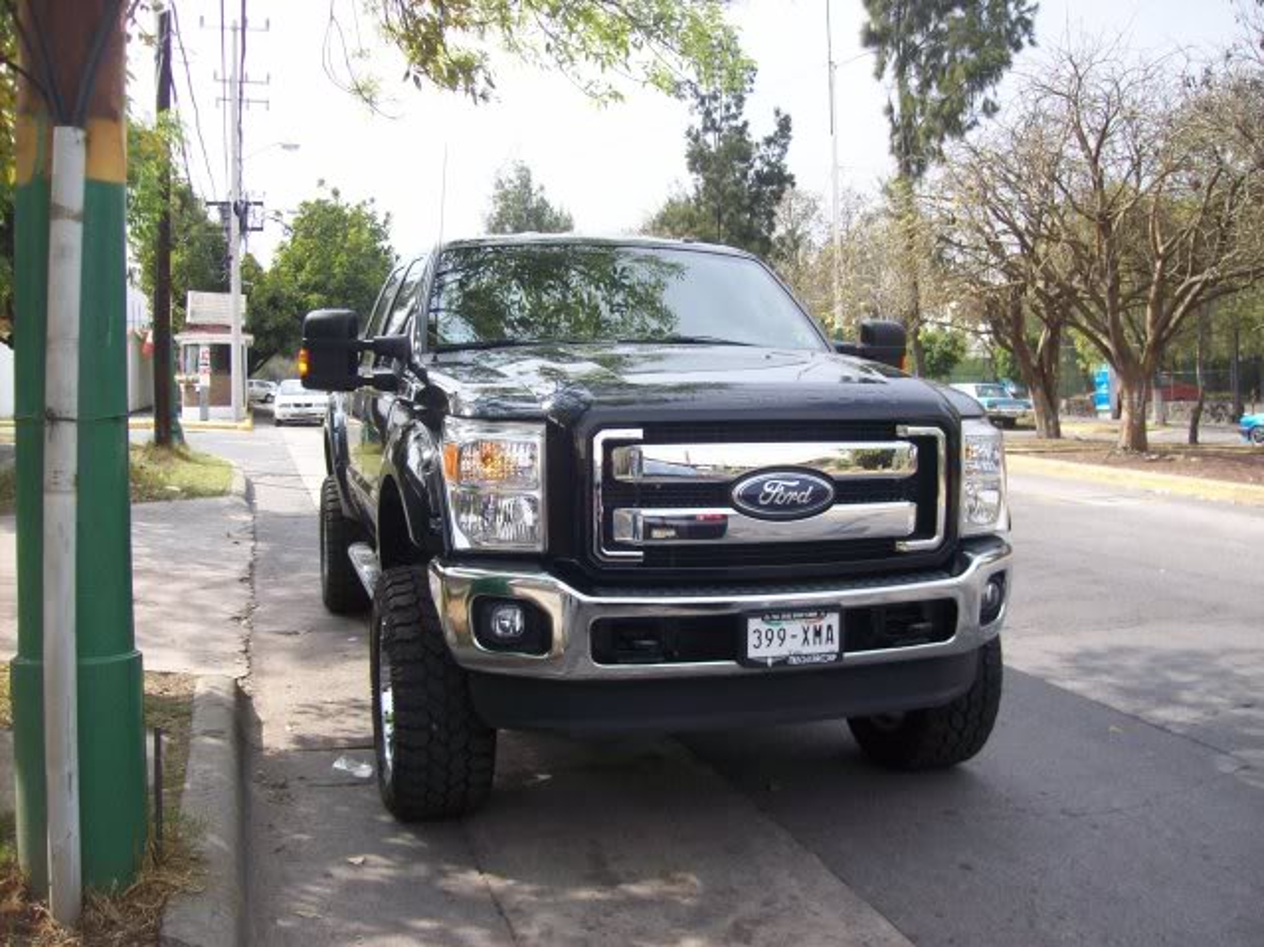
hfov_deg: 51.4
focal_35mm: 36
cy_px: 474
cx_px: 632
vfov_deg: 39.6
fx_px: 1314
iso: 80
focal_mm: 6
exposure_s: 1/513
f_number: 2.7
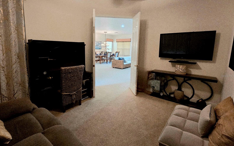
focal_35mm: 14
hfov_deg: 105.3
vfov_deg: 78.6
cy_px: 76
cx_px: 116
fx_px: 89
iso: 640
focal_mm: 2.2
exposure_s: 1/60.2
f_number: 2.2
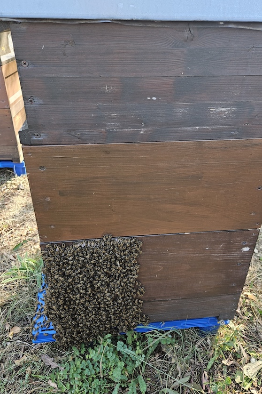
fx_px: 262
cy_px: 197
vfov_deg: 73.7
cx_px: 129
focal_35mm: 24
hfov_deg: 53.1
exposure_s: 1/100
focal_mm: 5.4
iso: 25
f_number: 1.8
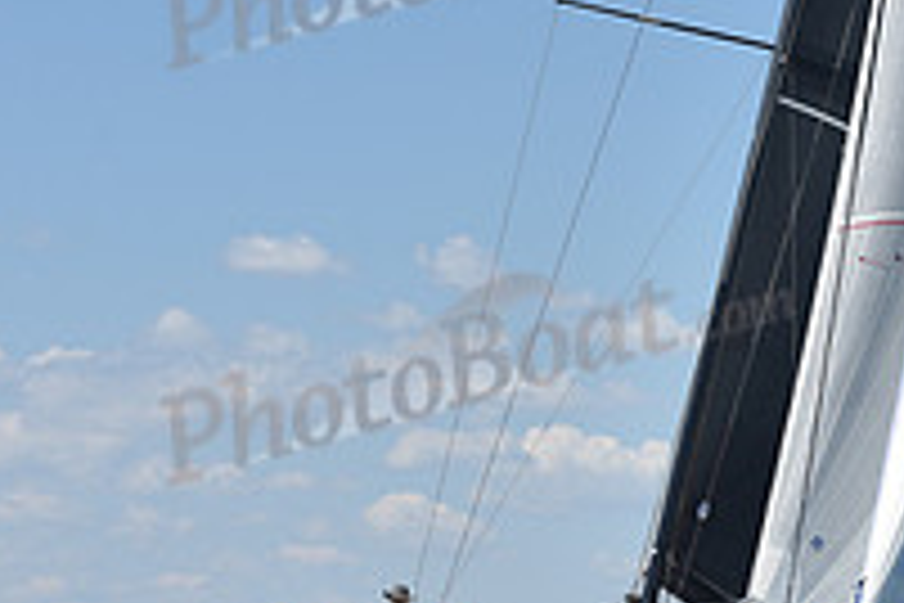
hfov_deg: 10.1
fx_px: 5072
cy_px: 538
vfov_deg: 6.8
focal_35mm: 202
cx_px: 1030
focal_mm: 70
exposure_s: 1/1000
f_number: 8
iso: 200
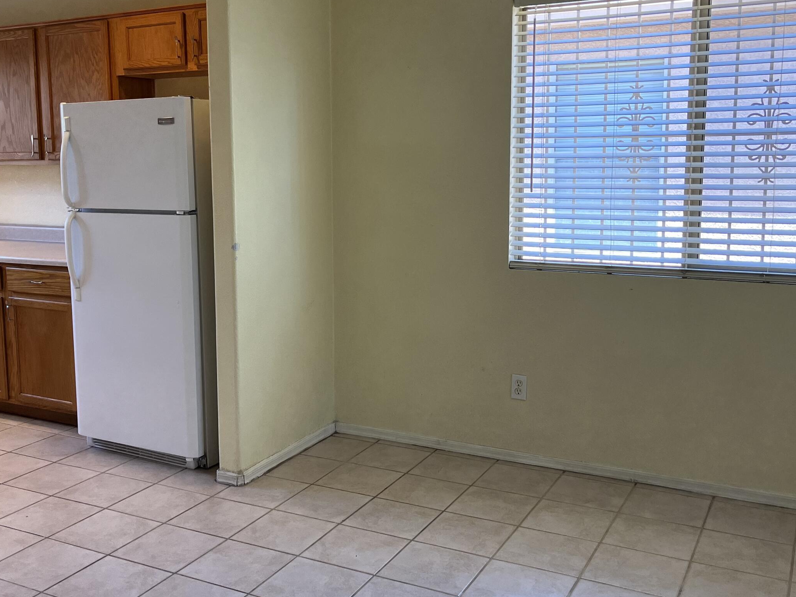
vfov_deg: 37.7
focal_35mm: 38
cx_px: 335
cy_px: 264
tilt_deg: -7.5
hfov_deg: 48.8
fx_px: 874
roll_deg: +0.7
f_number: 1.6
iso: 80
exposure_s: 1/120
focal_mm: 5.1
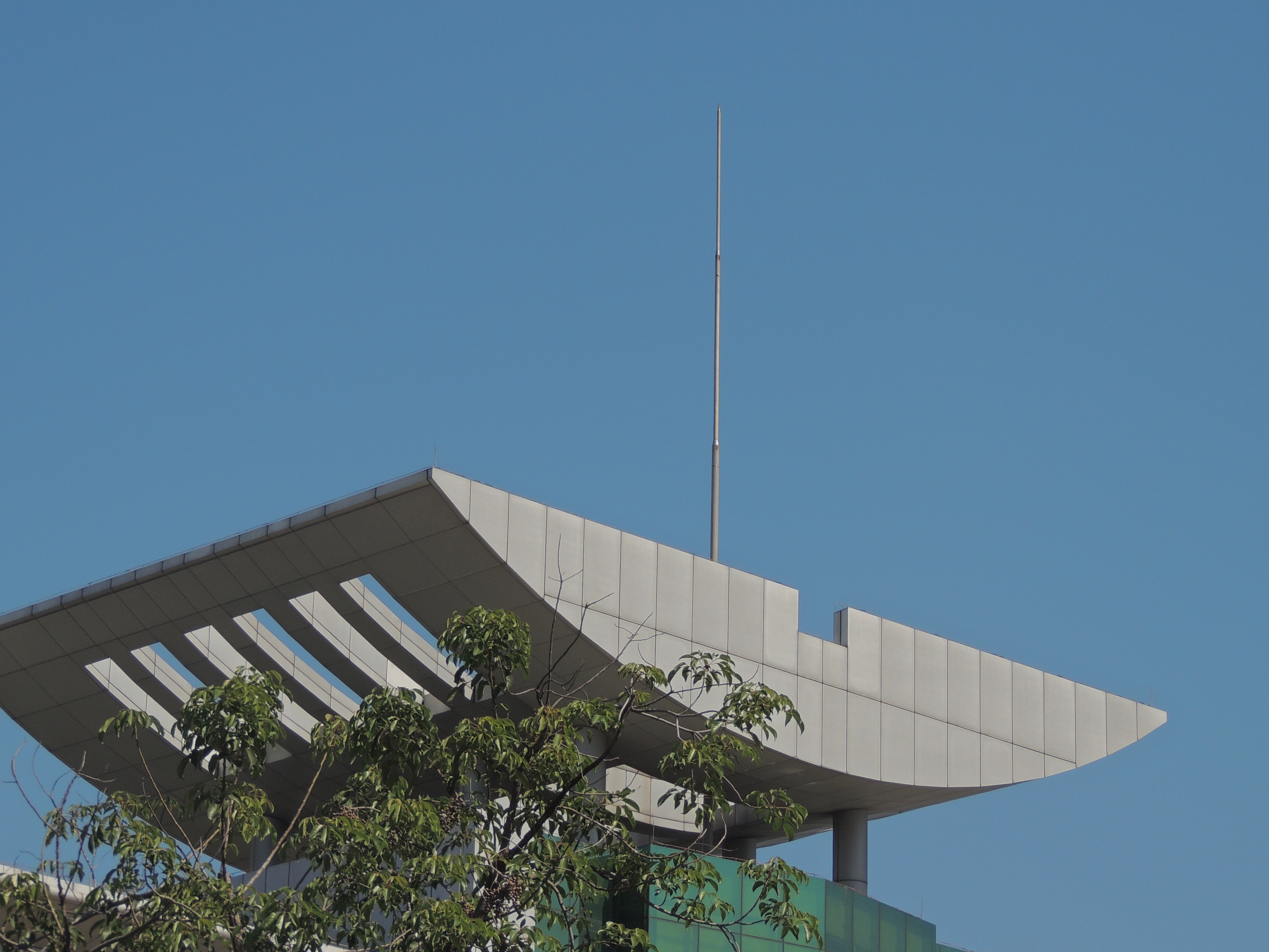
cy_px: 467
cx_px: 635
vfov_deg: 10.4
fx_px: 5243
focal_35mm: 143
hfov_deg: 13.8
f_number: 4.3
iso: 100
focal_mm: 24
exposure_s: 1/1250
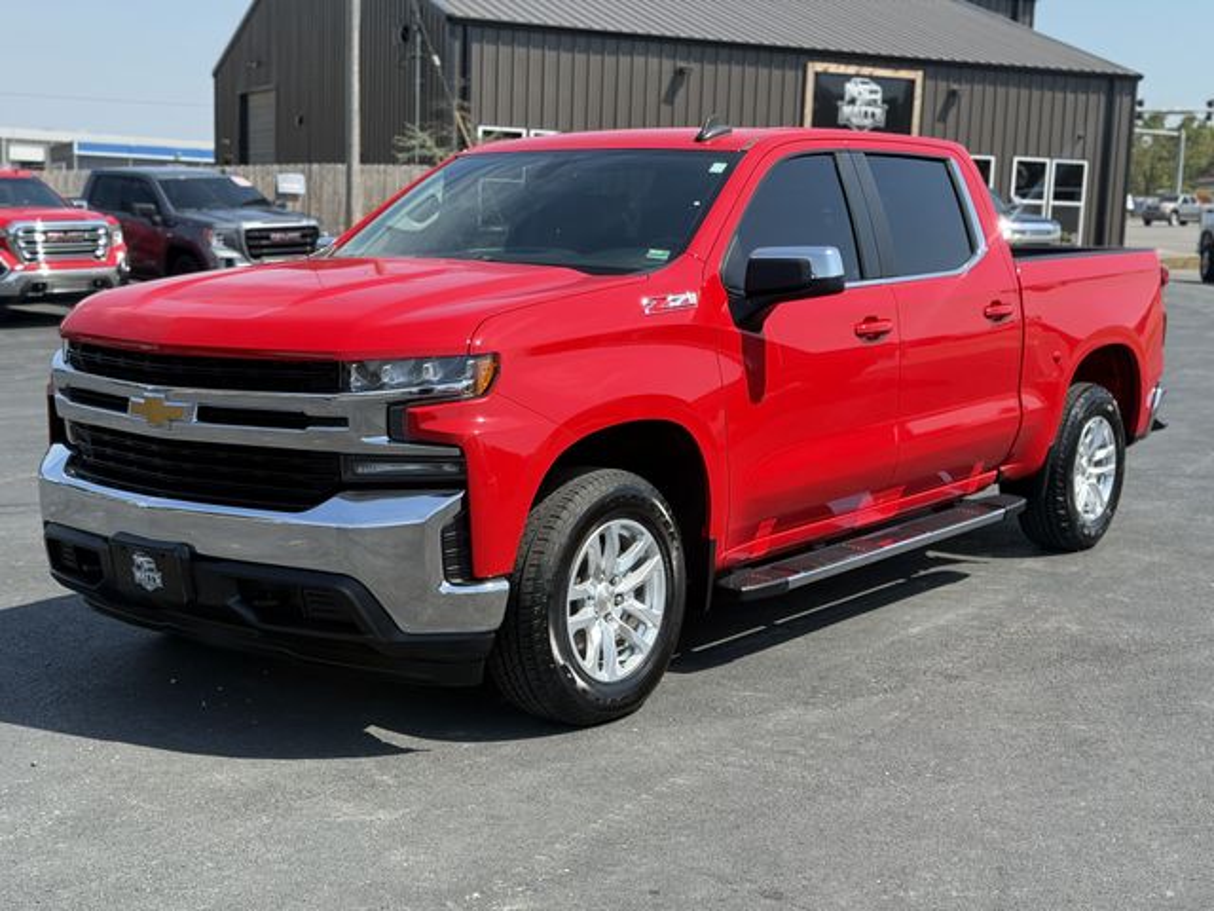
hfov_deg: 39.7
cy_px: 456
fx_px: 1683
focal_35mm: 48
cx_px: 607
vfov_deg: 30.3
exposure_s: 1/2033
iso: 64
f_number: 1.78
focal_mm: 6.76
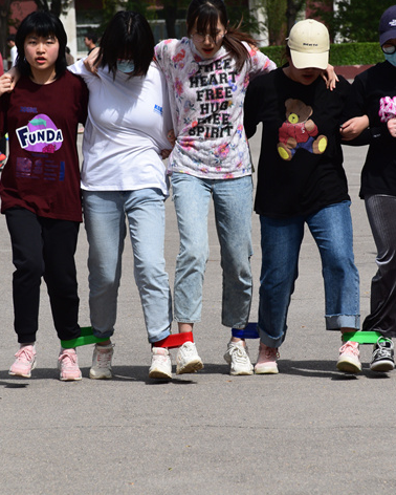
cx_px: 224
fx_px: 4890
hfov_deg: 4.6
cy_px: 223
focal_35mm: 334
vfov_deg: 5.8
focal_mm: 140
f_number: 11
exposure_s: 1/500
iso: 280
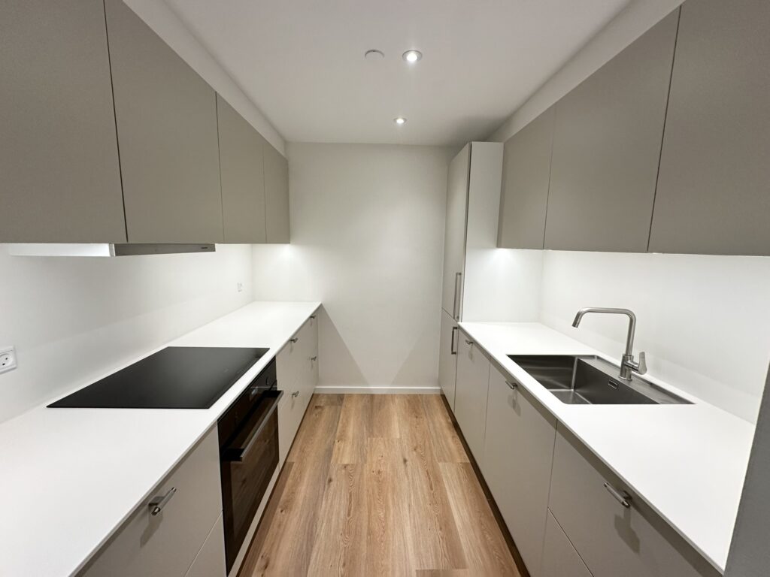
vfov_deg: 85.7
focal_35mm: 14
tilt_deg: -8.6
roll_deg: -1.1
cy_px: 288
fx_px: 311
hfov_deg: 102.1
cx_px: 385
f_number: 2.2
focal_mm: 2.22
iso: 160
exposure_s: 1/100
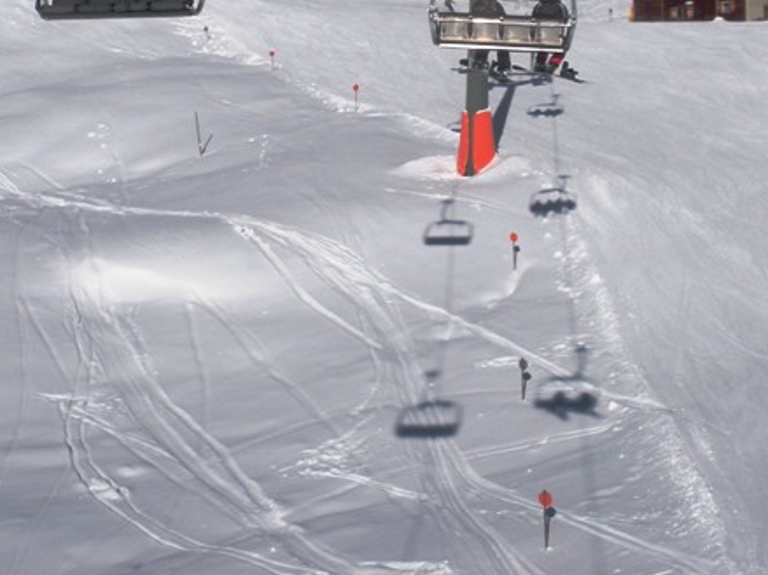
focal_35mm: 84
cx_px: 423
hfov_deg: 23.3
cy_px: 0
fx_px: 1863
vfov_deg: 17.2
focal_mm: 6.3
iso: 64
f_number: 5.6
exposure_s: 1/817
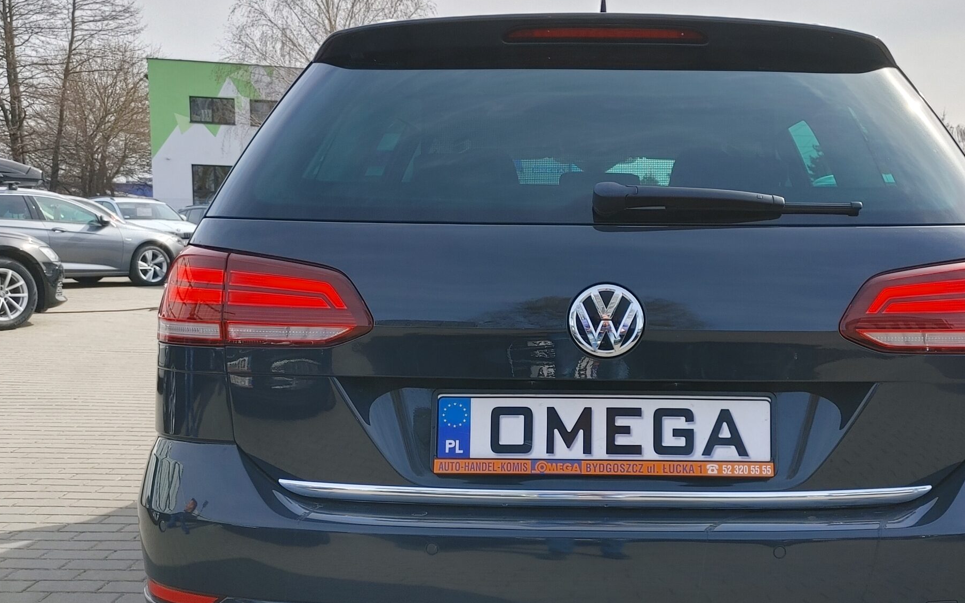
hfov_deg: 50.0
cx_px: 590
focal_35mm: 39
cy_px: 384
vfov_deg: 32.6
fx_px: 1026
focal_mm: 4.81
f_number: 1.8
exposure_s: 1/862
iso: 50
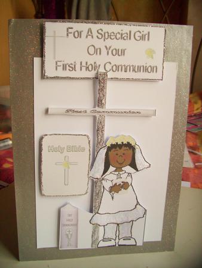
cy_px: 134
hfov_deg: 44.2
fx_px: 249
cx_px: 101
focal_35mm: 32
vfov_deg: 56.8
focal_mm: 5.7
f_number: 2.9
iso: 100
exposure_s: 1/30
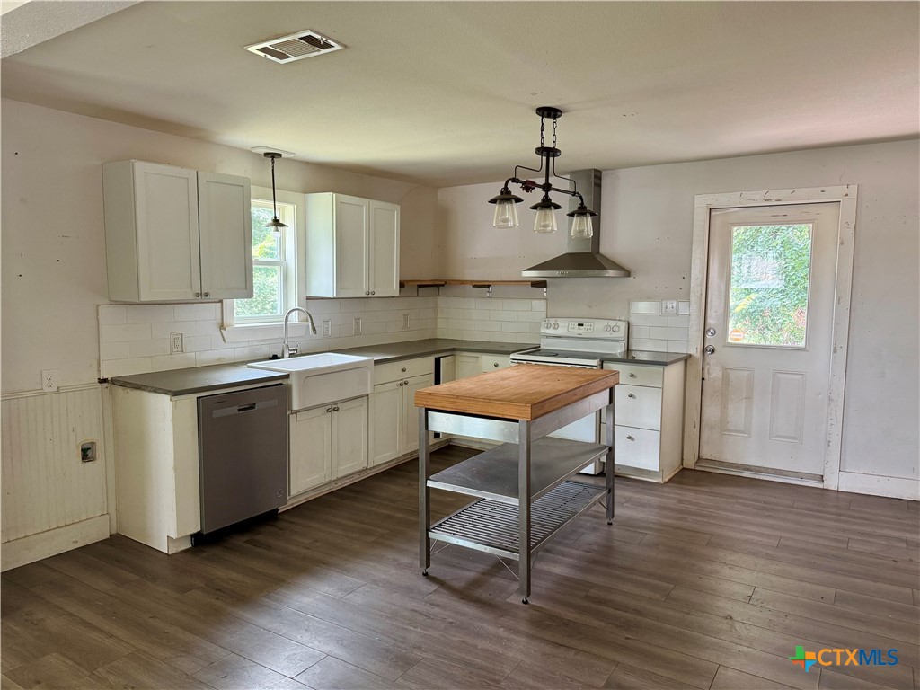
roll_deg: +0.2
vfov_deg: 56.8
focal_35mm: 24
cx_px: 460
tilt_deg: -6.3
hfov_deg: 71.6
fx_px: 638
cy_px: 345
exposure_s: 1/71
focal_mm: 6.76
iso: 200
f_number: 1.78
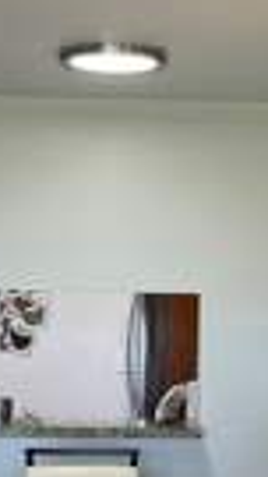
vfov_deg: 21.1
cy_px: 198
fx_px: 1275
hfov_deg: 12.0
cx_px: 173
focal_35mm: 101
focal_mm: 5.1
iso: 100
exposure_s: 1/120
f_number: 1.6
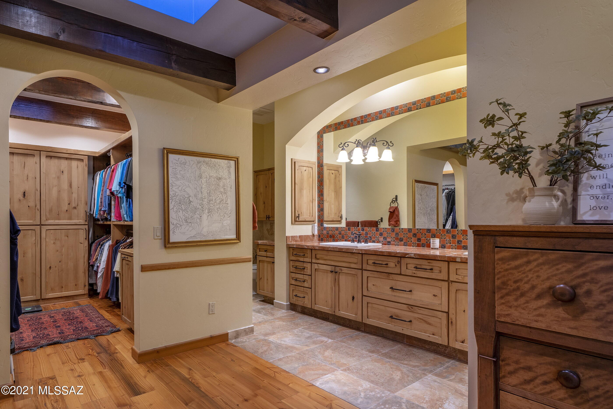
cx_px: 306
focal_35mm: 18
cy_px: 204
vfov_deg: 67.4
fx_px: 306
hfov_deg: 90.0
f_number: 11
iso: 200
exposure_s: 1/1.25
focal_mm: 18
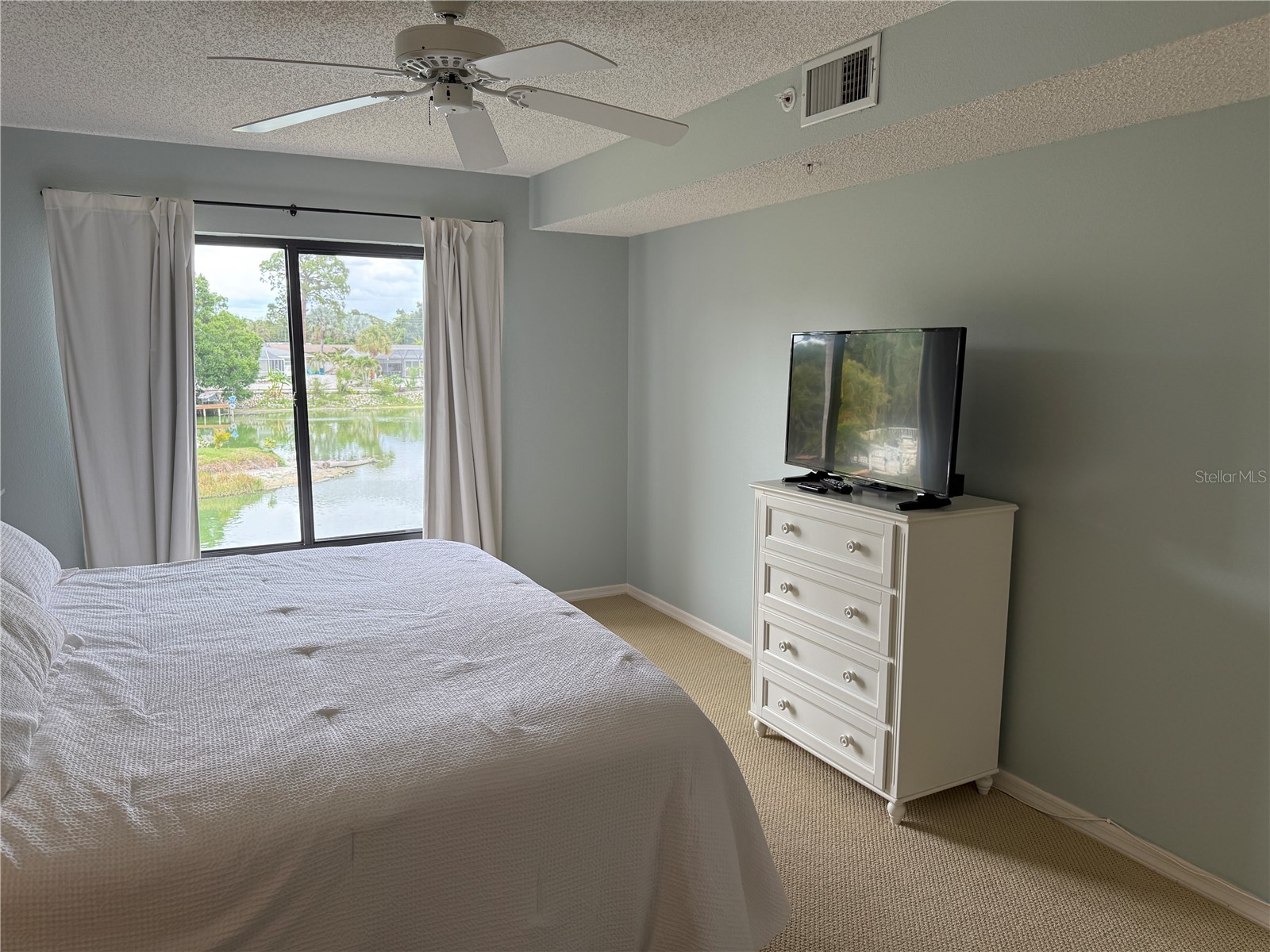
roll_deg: -0.1
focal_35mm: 24
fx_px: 881
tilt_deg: -9.4
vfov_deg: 56.8
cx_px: 635
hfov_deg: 71.6
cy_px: 476
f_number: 1.78
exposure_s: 1/284
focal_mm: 6.76
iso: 100
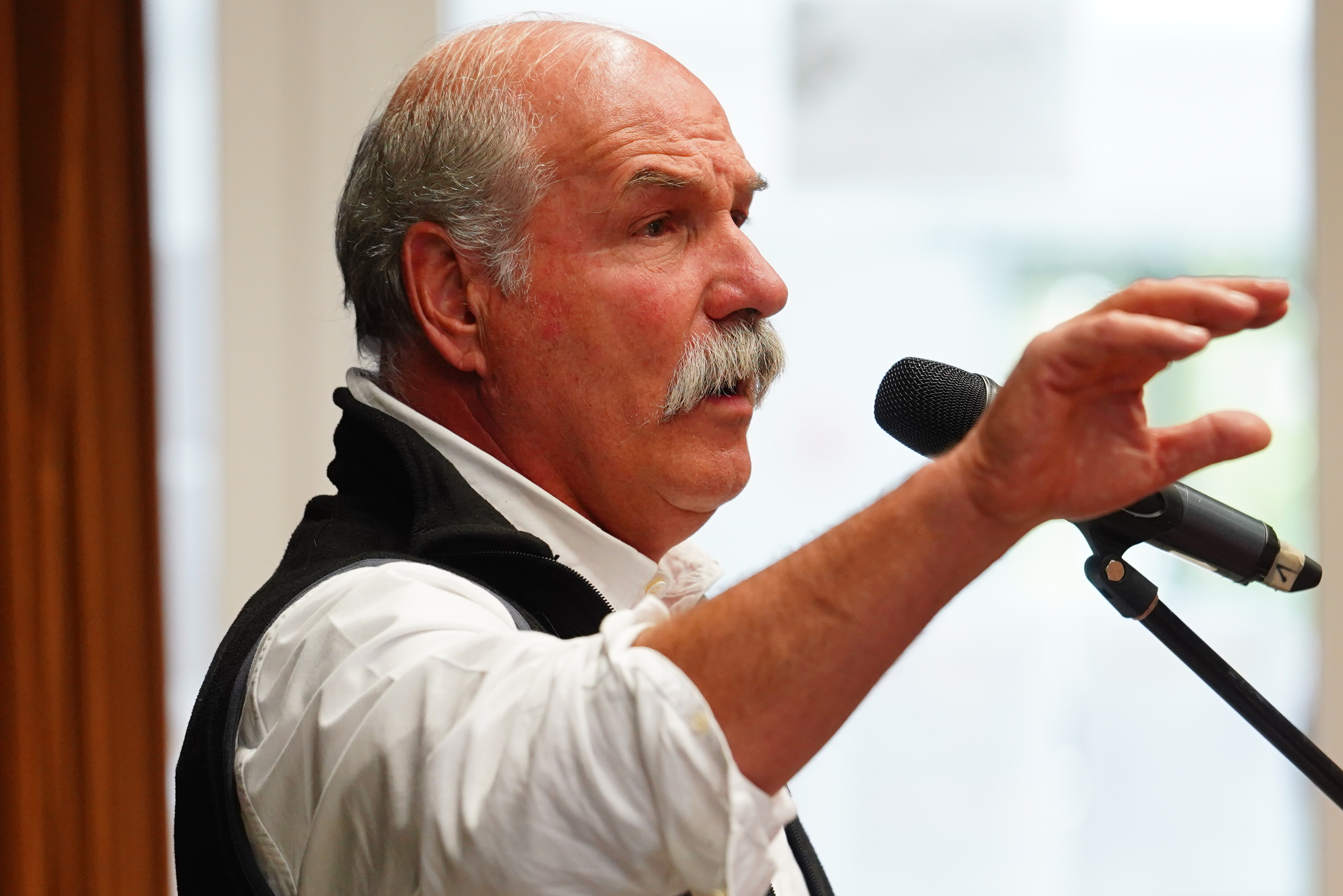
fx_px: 10184
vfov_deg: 5.0
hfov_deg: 7.5
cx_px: 821
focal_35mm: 273
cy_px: 551
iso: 1600
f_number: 2.8
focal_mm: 141
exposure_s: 1/200
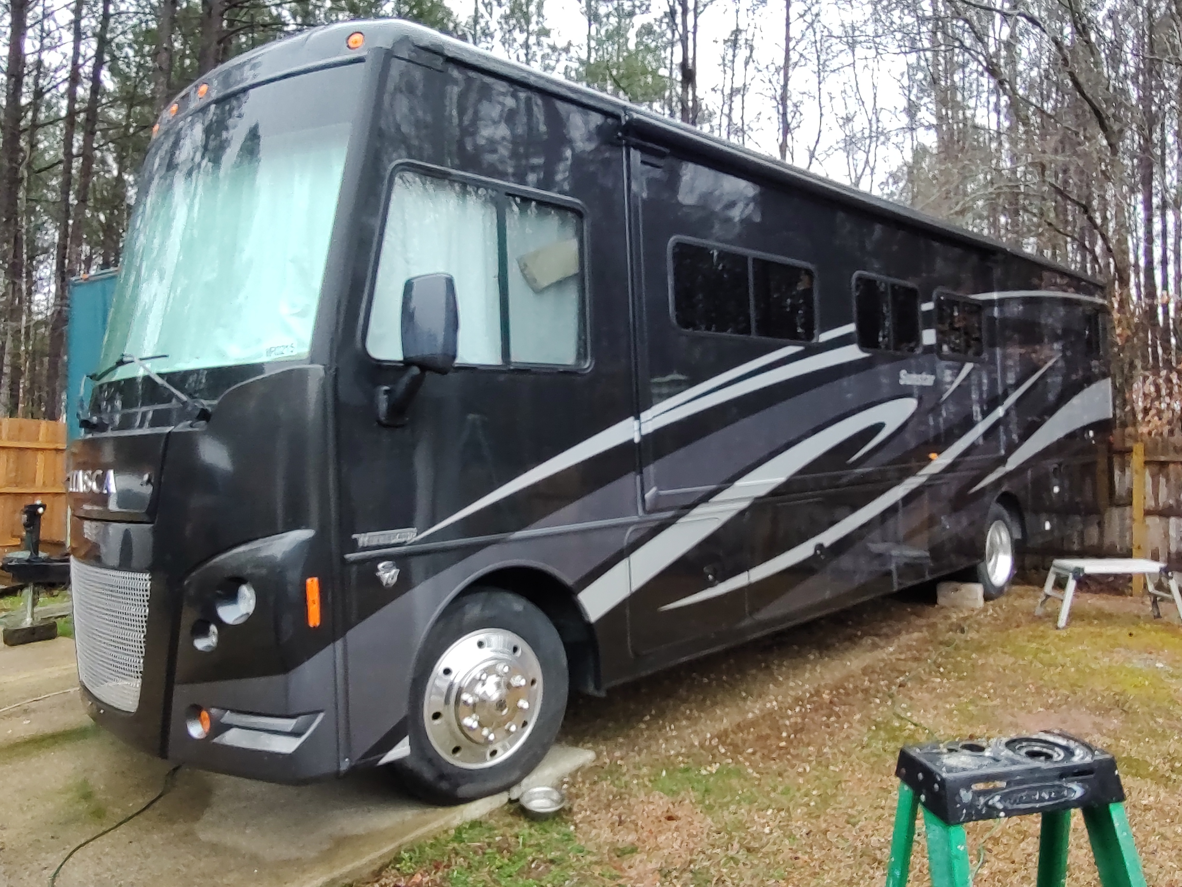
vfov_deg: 78.1
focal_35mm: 16
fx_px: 546
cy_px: 444
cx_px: 591
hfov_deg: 94.5
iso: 328
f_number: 2.2
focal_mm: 1.66
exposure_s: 1/120
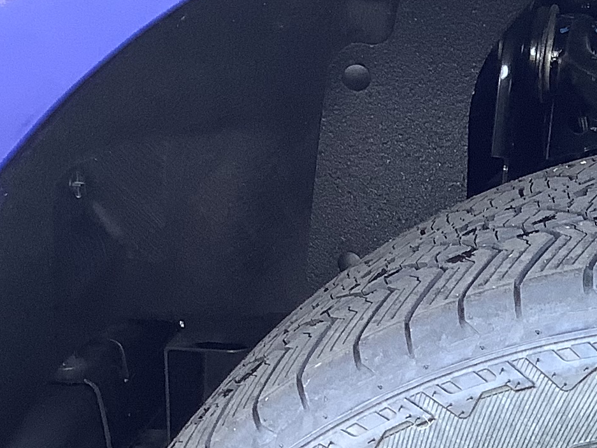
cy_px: 752
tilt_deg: -31.2
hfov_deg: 17.2
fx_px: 1863
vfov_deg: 12.7
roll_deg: -1.6
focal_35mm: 108
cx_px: 768
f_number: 2.4
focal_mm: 3.3
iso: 64
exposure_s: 1/60
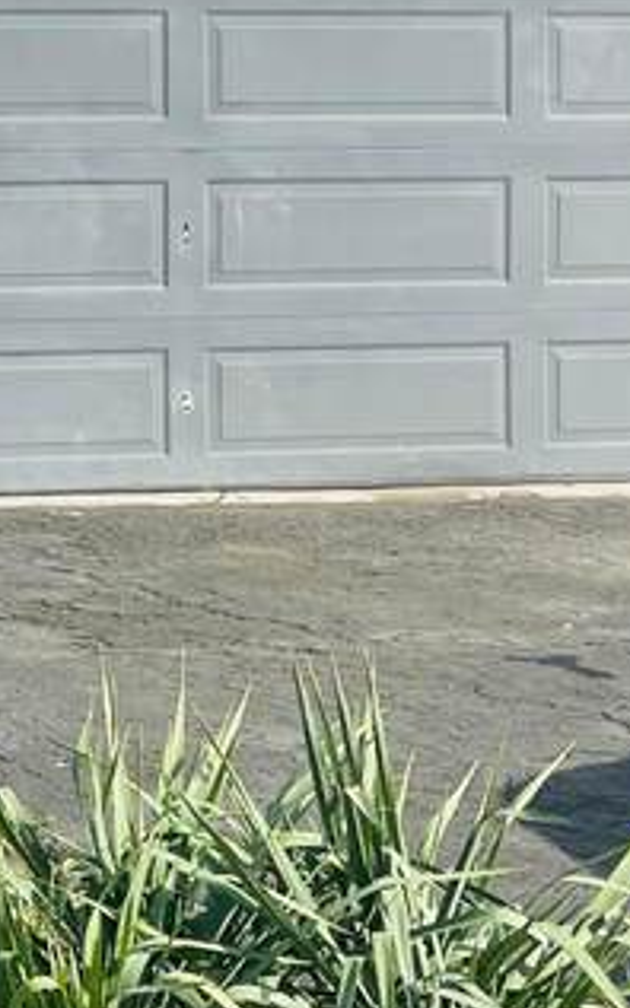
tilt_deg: -2.3
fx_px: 2941
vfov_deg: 19.4
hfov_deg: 11.1
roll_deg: +0.8
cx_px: -646
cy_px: 413
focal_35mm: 107
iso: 32
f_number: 1.6
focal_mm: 5.1
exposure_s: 1/2433
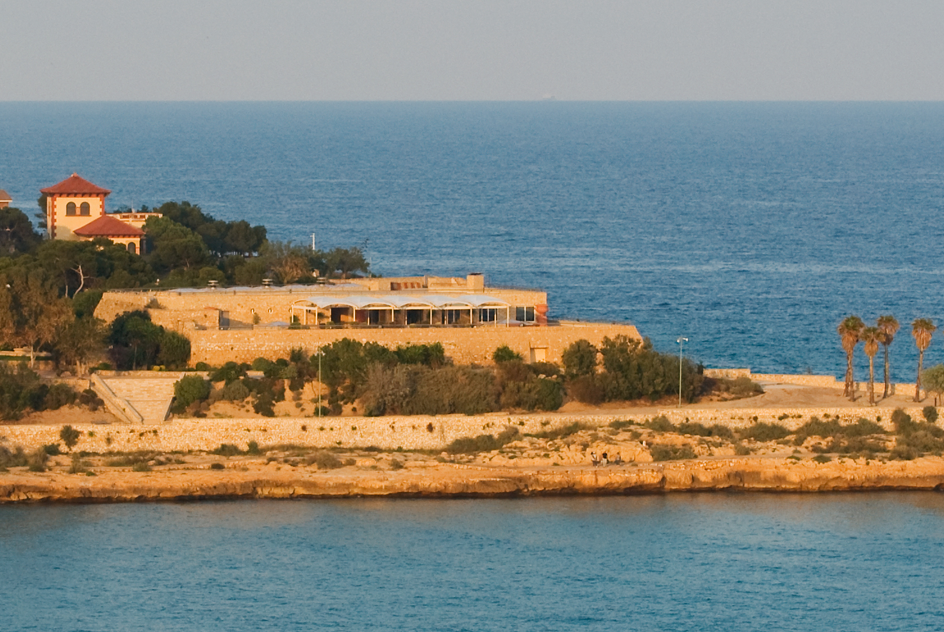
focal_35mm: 276
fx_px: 7246
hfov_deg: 7.4
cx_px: 228
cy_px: 142
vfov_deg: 5.0
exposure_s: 1/180
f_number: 7.1
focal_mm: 70
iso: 100
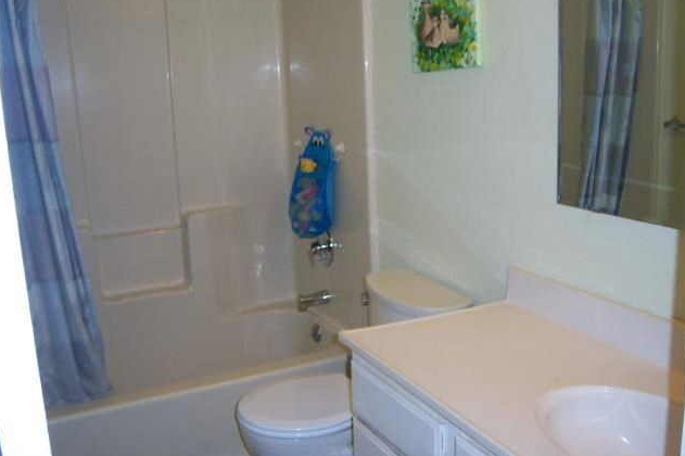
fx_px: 723
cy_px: 228
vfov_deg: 35.0
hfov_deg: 50.7
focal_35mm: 38
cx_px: 344
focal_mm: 7.5
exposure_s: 1/60
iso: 80
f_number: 2.8
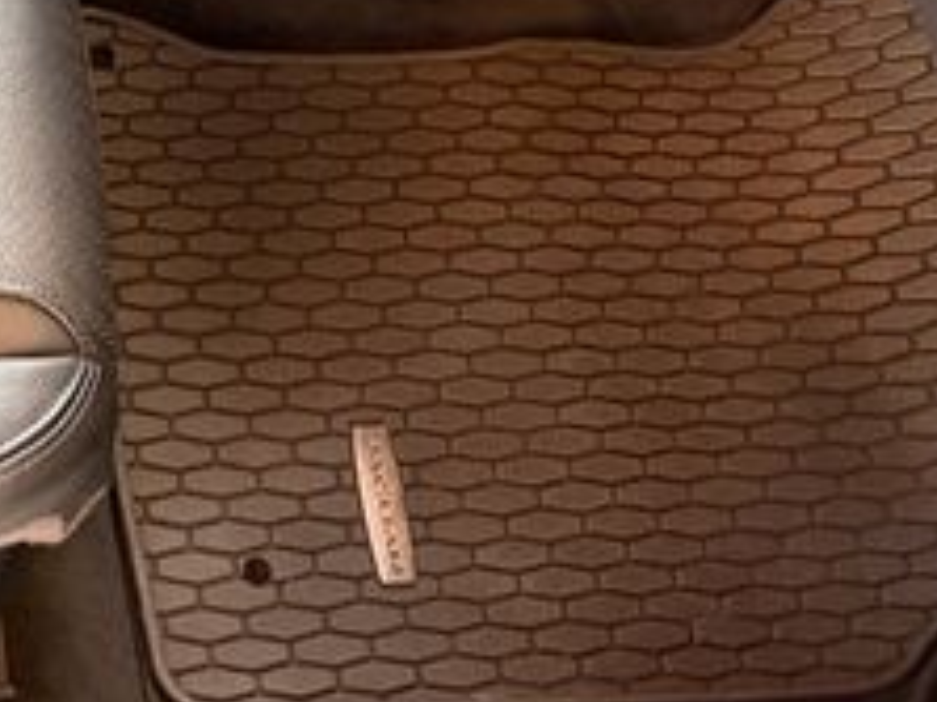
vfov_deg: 20.8
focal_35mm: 69
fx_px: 1867
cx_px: -303
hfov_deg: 24.4
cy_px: 71
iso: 640
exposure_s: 1/60
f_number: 1.78
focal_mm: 6.76
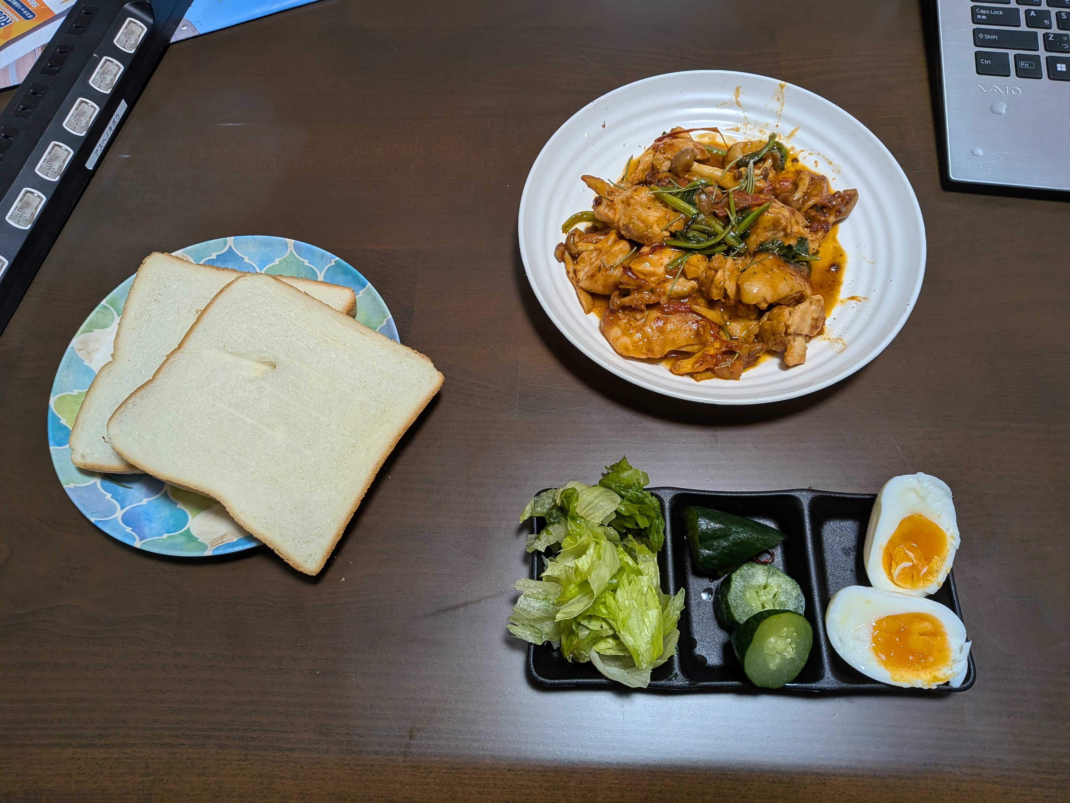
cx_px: 535
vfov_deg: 56.8
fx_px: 742
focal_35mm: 24
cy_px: 402
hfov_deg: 71.6
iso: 89
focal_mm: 4.53
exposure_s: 1/526
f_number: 1.7
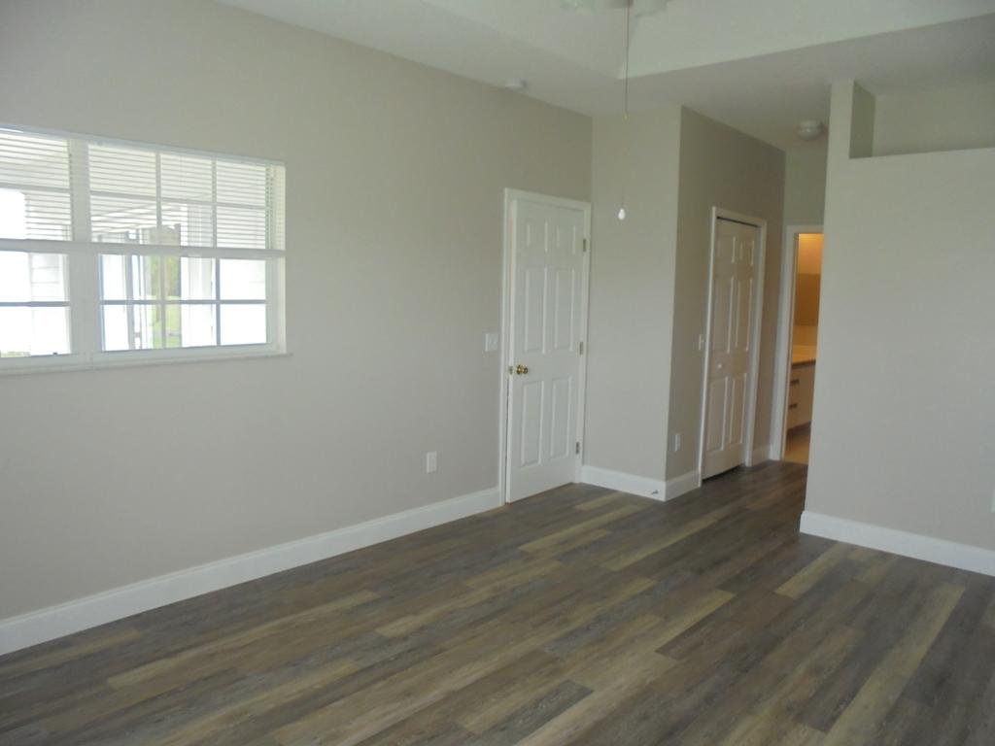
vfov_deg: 53.1
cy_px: 373
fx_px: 747
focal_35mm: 26
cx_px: 498
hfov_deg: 67.3
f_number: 3.5
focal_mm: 4.6
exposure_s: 1/30
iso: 200
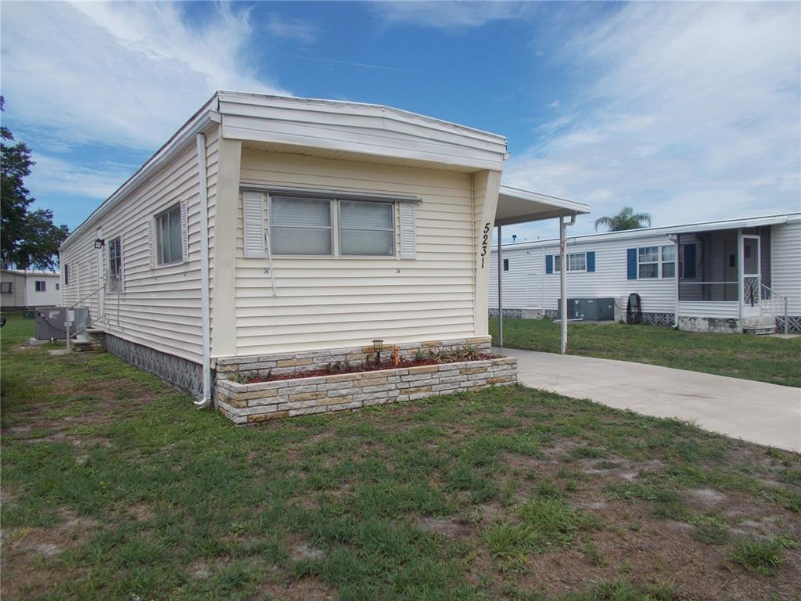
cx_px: 400
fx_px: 602
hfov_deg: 67.3
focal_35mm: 26
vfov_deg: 53.1
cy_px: 300
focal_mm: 4.6
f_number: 8
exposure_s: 1/200
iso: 80
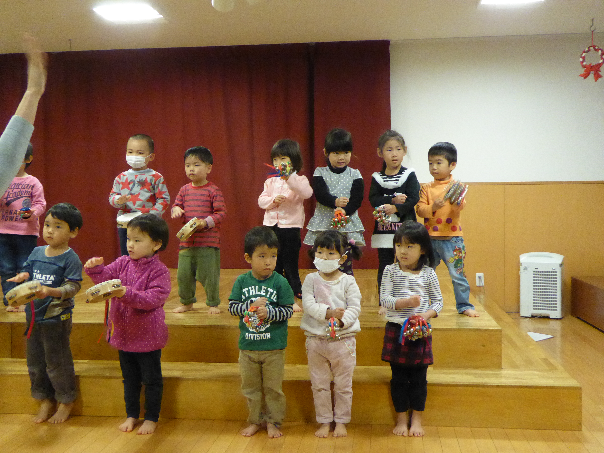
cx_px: 302
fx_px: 680
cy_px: 226
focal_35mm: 39
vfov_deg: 36.8
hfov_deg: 47.9
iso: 1600
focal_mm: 6.7
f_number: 3.7
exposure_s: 1/80
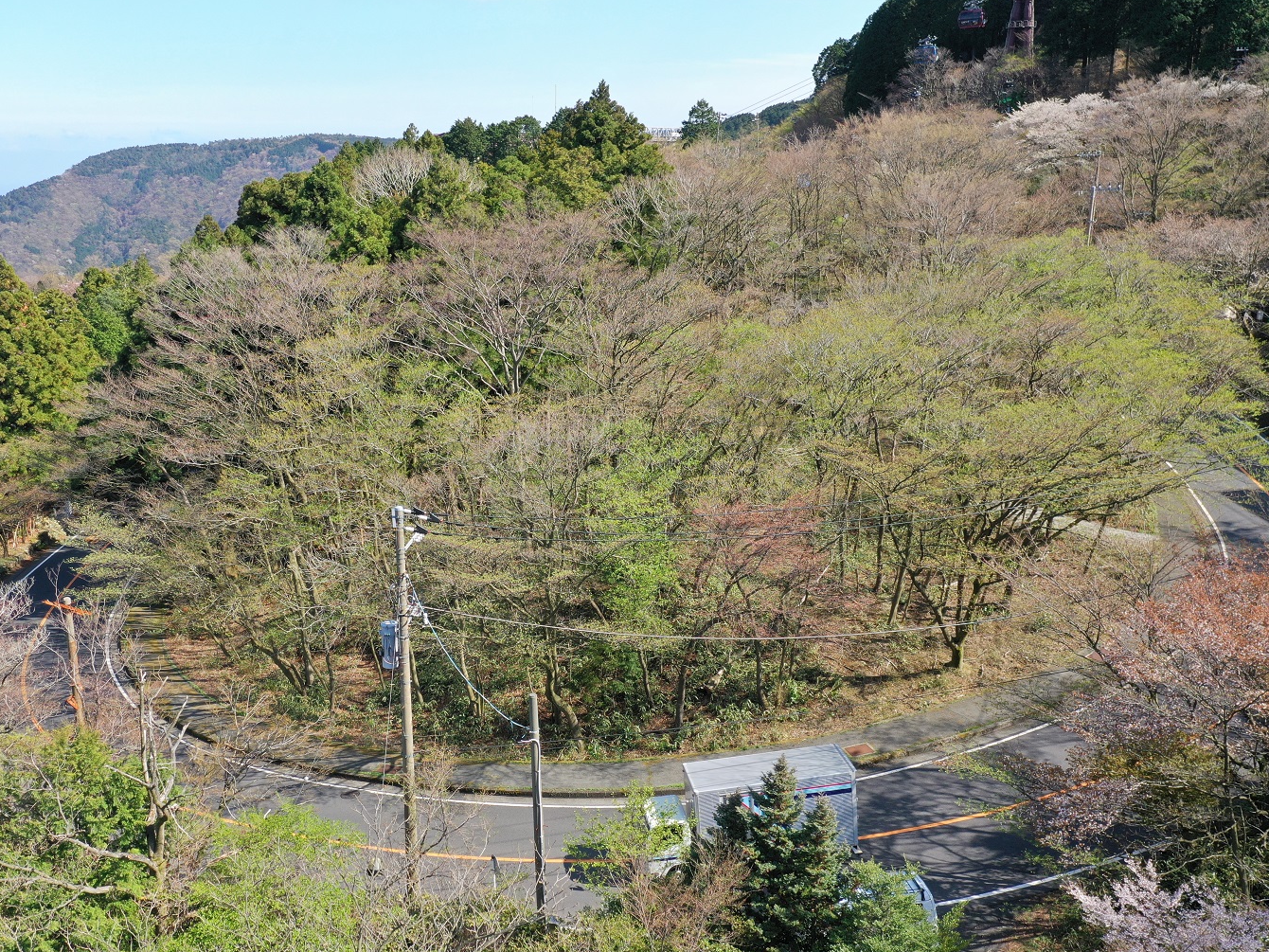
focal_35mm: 33
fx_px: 1210
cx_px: 518
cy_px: 493
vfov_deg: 42.9
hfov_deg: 55.0
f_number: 4.5
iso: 100
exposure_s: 1/400
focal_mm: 10.26
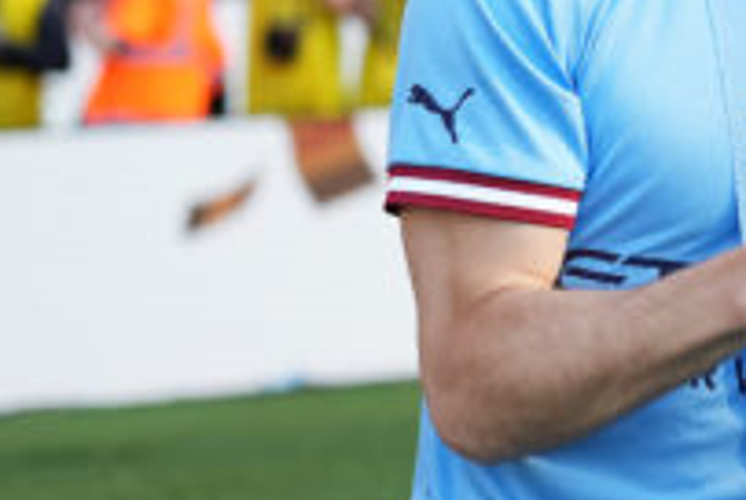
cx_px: 1113
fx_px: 2677
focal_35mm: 129
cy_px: -26
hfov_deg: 14.8
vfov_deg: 10.6
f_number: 1.8
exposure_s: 1/2500
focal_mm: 35
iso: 500
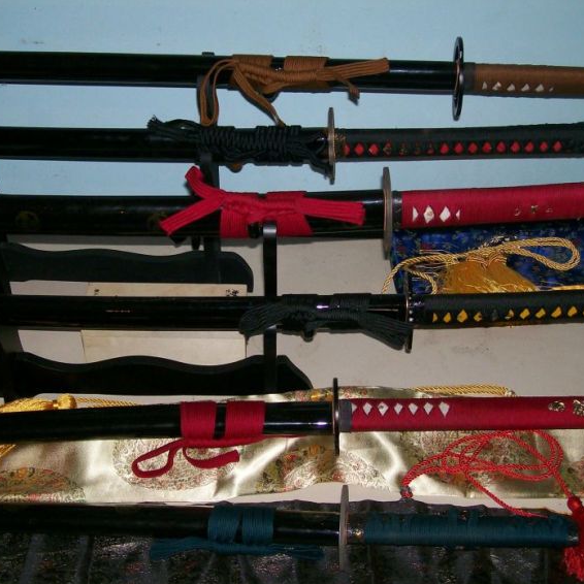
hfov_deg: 34.6
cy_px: 303
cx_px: 255
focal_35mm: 49
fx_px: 935
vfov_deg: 34.7
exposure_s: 1/64
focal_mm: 6
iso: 80
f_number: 2.7
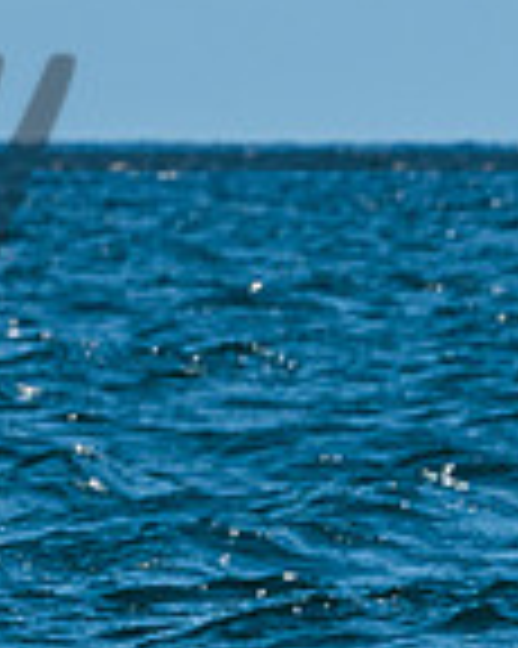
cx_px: -581
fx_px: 33533
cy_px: 474
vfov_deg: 1.1
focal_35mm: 1748
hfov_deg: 0.9
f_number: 9
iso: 320
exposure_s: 1/800
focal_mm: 340
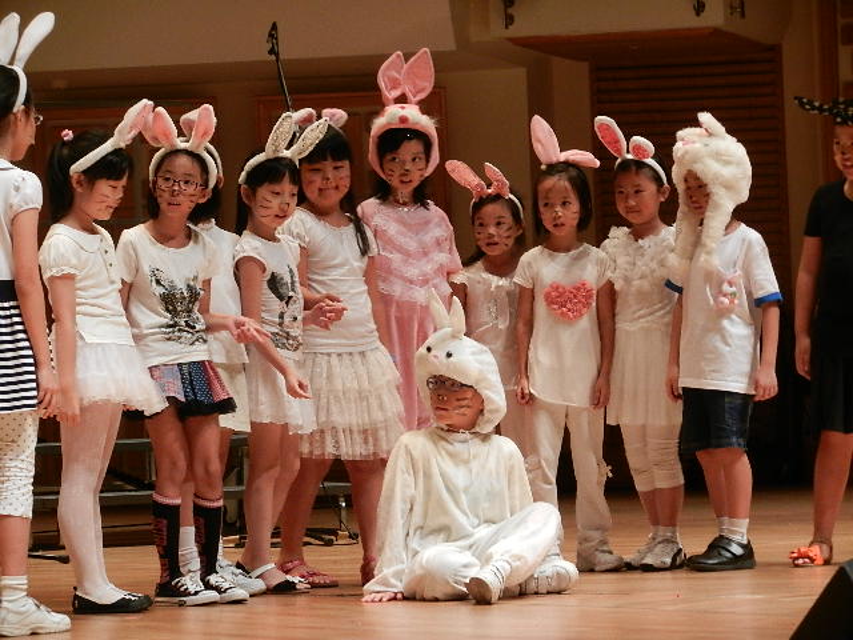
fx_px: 4066
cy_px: 320
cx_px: 426
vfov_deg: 9.0
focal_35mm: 165
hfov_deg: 12.0
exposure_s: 1/30
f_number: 5.3
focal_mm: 29.7
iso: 400
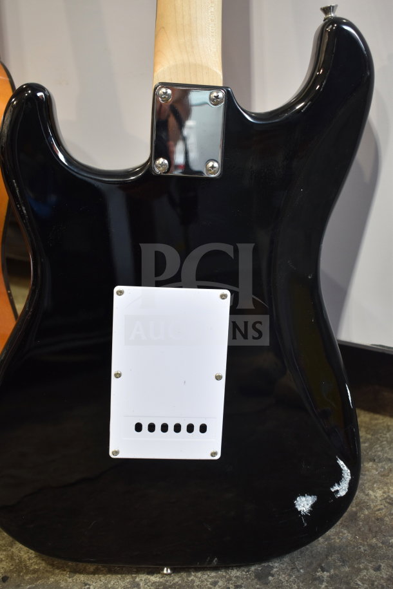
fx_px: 688
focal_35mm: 42
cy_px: 294
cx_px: 196
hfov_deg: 31.9
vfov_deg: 46.4
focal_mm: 28
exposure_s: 1/50
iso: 320
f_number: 4.2
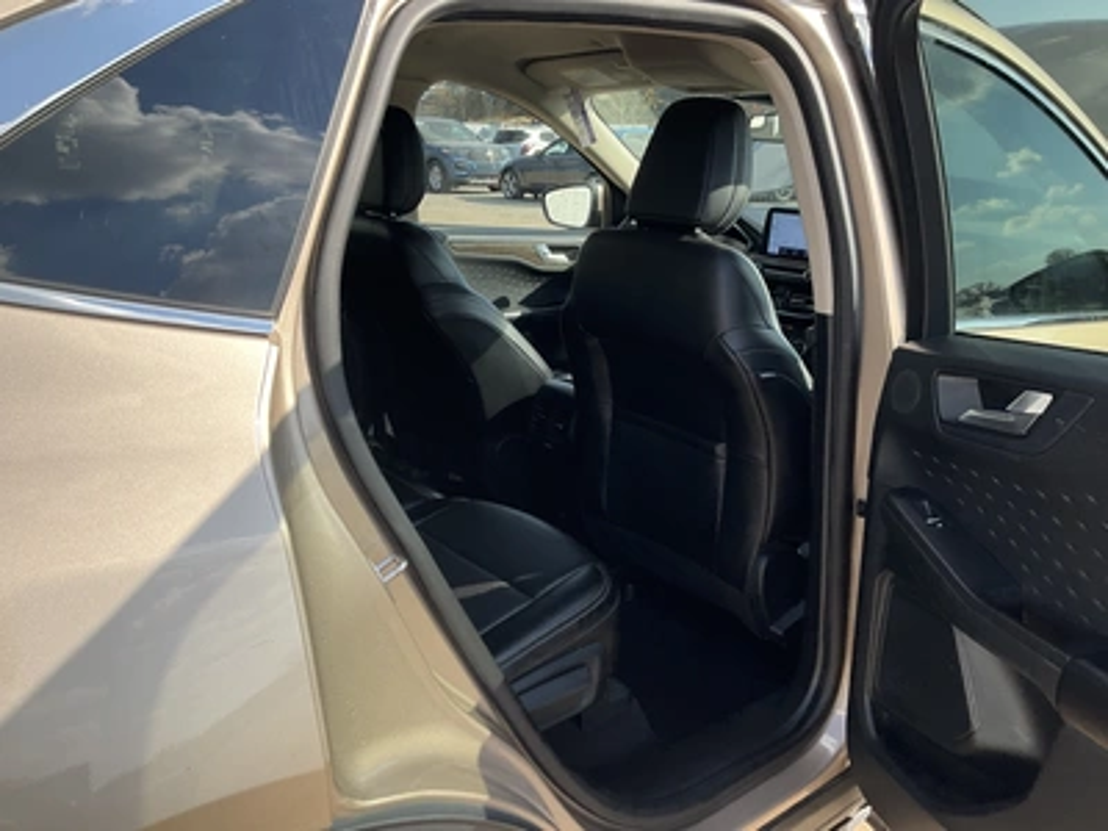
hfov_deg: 61.7
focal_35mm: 29
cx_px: 554
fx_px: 928
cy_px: 416
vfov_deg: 48.2
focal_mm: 3
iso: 25
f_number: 1.8
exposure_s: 1/529
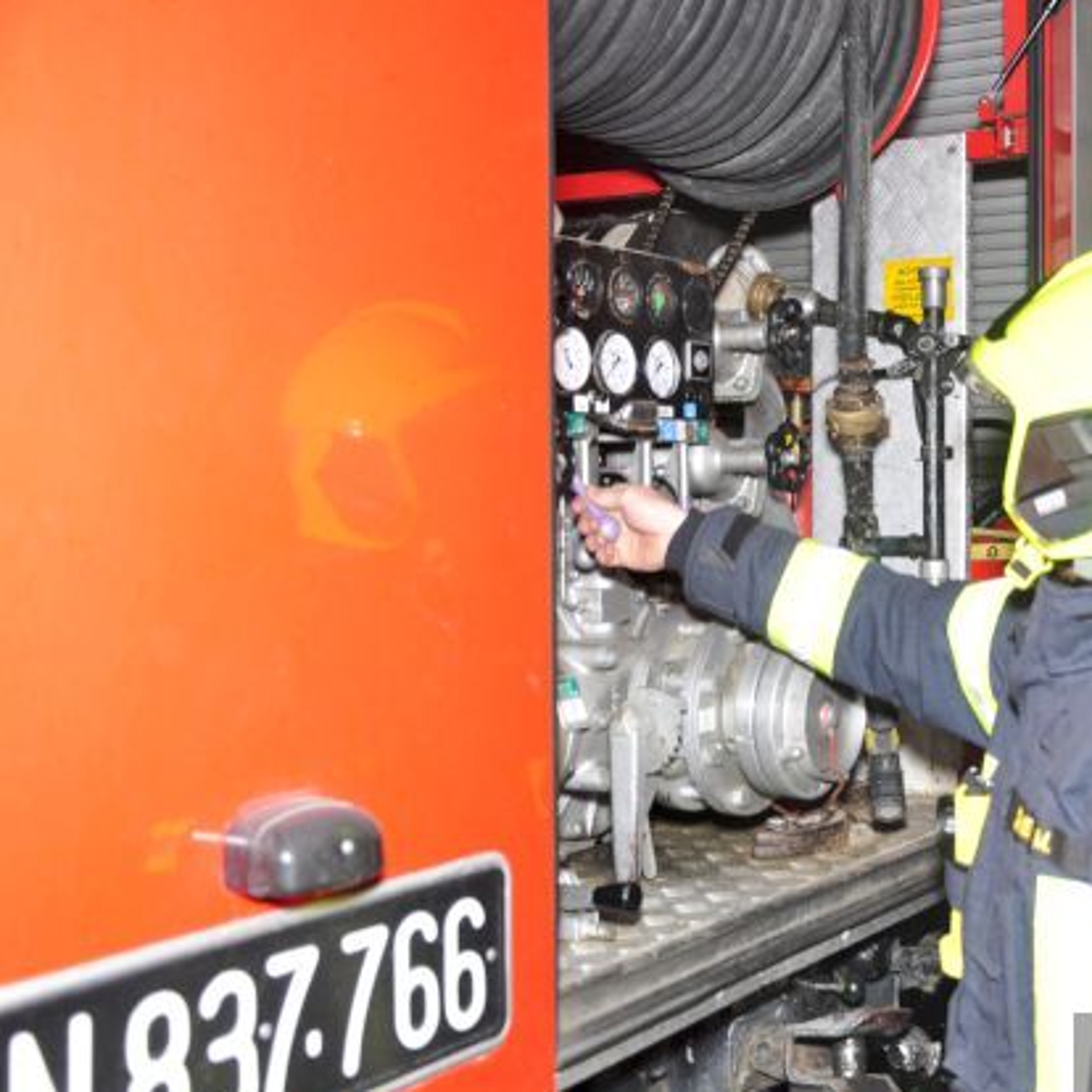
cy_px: 558
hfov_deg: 34.4
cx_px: 852
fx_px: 1713
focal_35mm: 48
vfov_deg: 35.4
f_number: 4
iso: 200
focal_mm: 24
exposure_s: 1/60
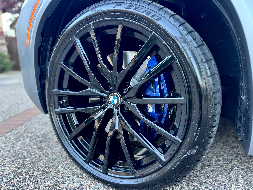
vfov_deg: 56.8
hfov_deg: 71.6
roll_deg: +0.0
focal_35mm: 24
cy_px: 95
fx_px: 175
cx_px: 126
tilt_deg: -10.1
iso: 200
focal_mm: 6.76
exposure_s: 1/73
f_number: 1.78
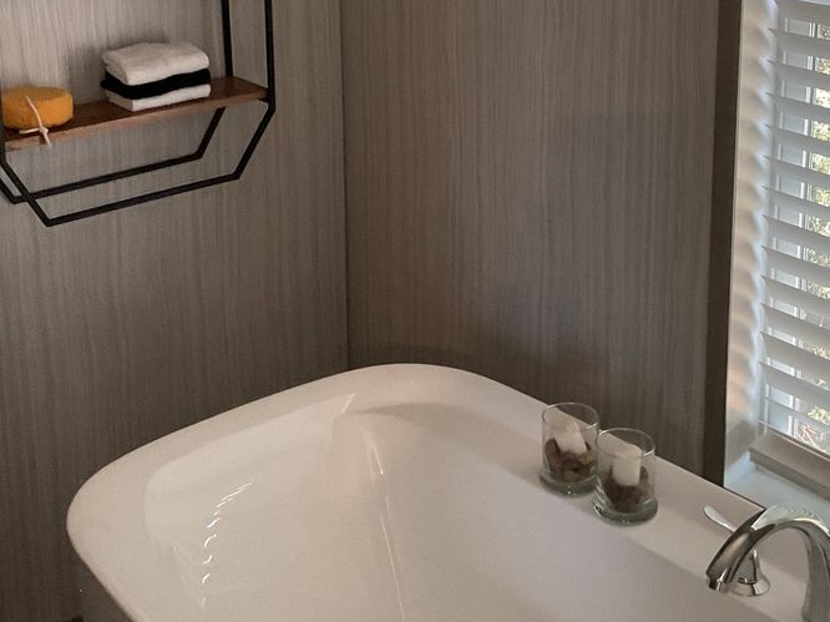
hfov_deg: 31.7
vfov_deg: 23.5
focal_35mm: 61
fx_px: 1462
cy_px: 91
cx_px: 394
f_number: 1.8
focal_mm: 3
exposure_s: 1/60
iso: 160
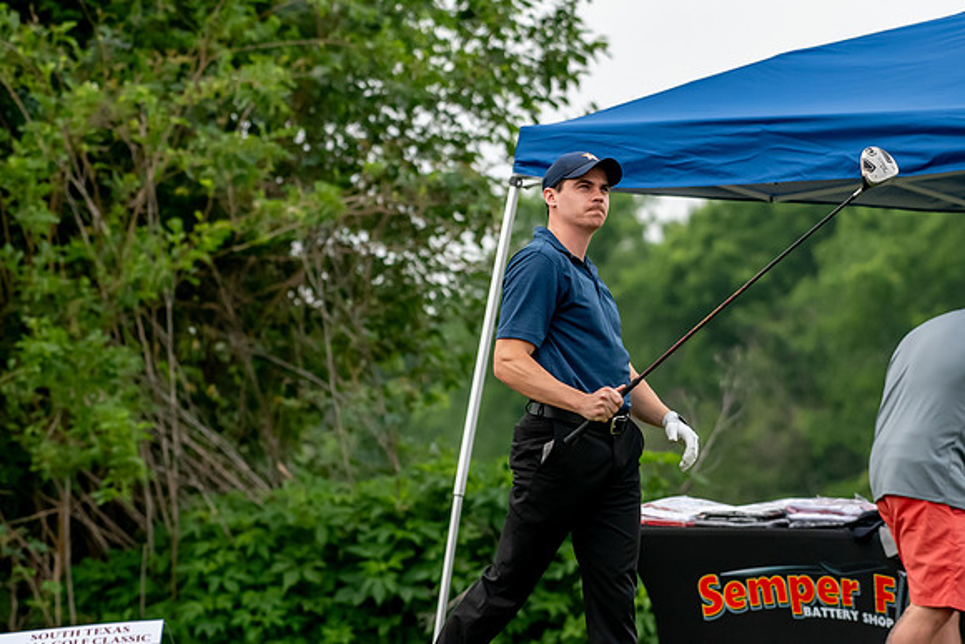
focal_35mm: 300
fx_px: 8043
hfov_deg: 6.9
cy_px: 322
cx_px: 482
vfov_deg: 4.6
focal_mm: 200
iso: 1600
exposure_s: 1/2000
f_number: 5.6
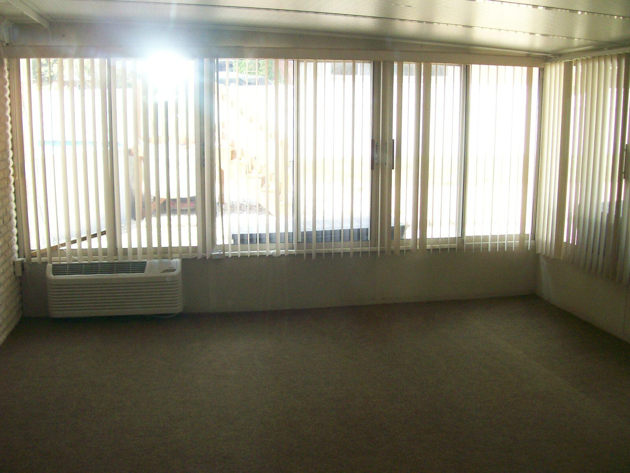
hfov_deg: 51.4
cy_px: 236
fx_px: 655
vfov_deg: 39.7
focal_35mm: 36
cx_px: 315
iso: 140
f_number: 2.7
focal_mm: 6
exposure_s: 1/103
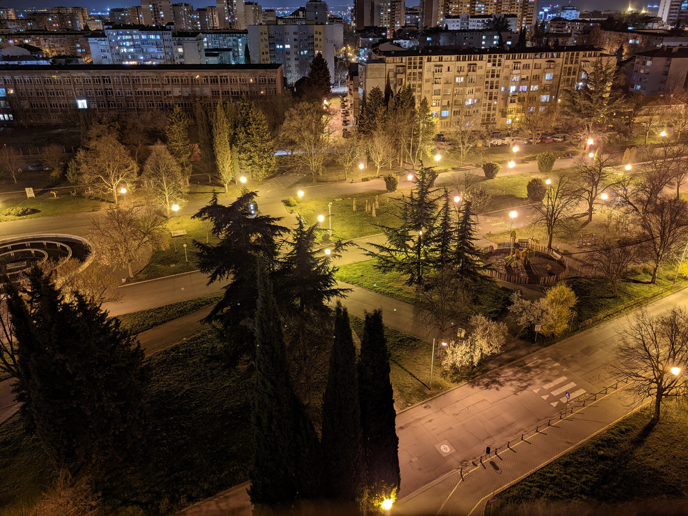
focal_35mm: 26
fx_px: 517
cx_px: 344
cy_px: 258
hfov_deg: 67.3
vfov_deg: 53.1
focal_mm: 5.4
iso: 45
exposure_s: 2.39
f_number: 1.8
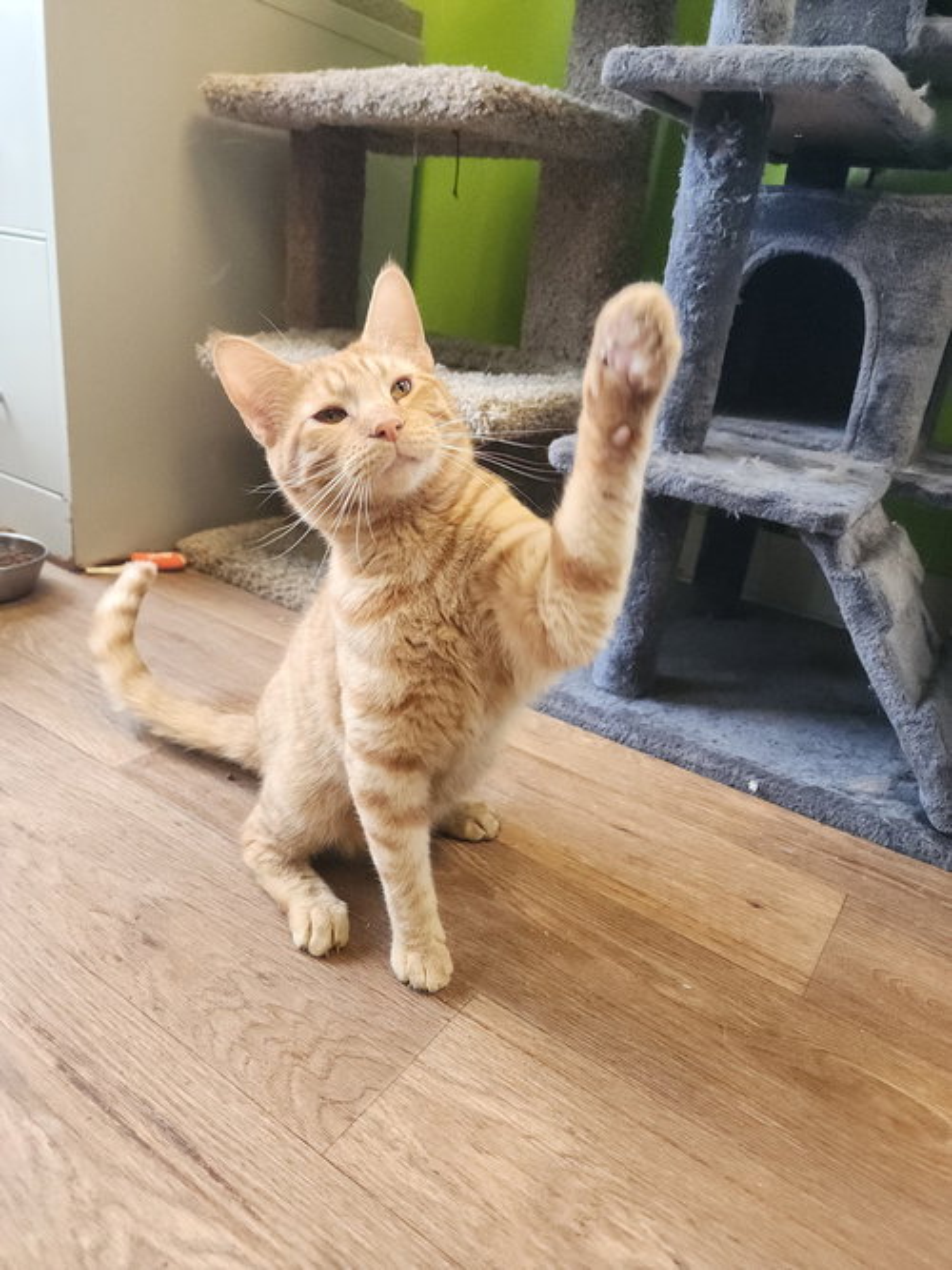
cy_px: 635
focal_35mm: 23
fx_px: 844
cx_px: 476
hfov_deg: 58.9
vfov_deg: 73.9
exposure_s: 1/120
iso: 500
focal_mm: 6.4
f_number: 1.8
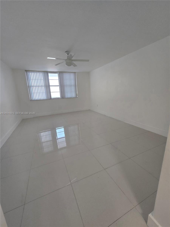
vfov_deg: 106.2
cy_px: 114
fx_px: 85
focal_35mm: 13
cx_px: 85
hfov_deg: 89.9
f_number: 2.2
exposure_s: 1/60.2
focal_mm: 2.2
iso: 125
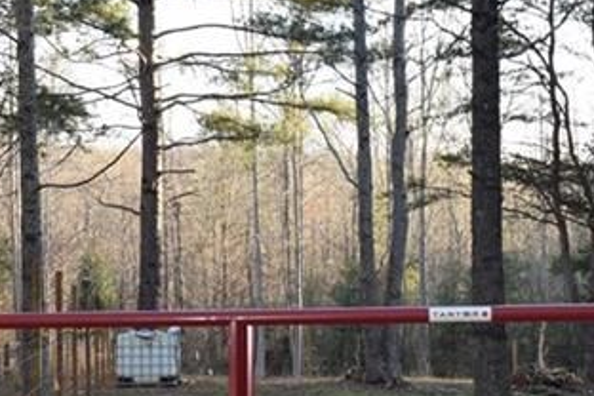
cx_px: 61
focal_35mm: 118
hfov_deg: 17.1
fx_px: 1947
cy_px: 232
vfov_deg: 11.6
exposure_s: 1/125
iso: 250
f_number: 5.6
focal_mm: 24
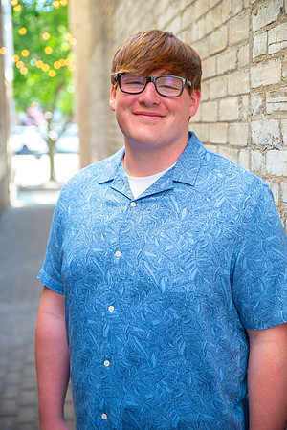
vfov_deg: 38.2
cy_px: 215
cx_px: 144
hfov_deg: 26.0
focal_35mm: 52
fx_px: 622
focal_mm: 52
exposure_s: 1/125
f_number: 2.8
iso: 160
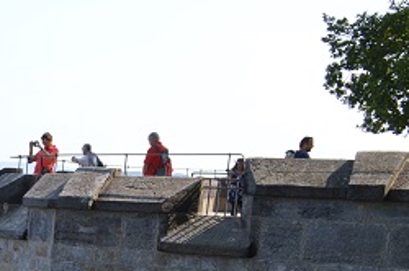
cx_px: -216
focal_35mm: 96
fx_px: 1089
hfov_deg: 18.6
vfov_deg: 13.3
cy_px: 425
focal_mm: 20
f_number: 6.3
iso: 100
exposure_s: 1/200
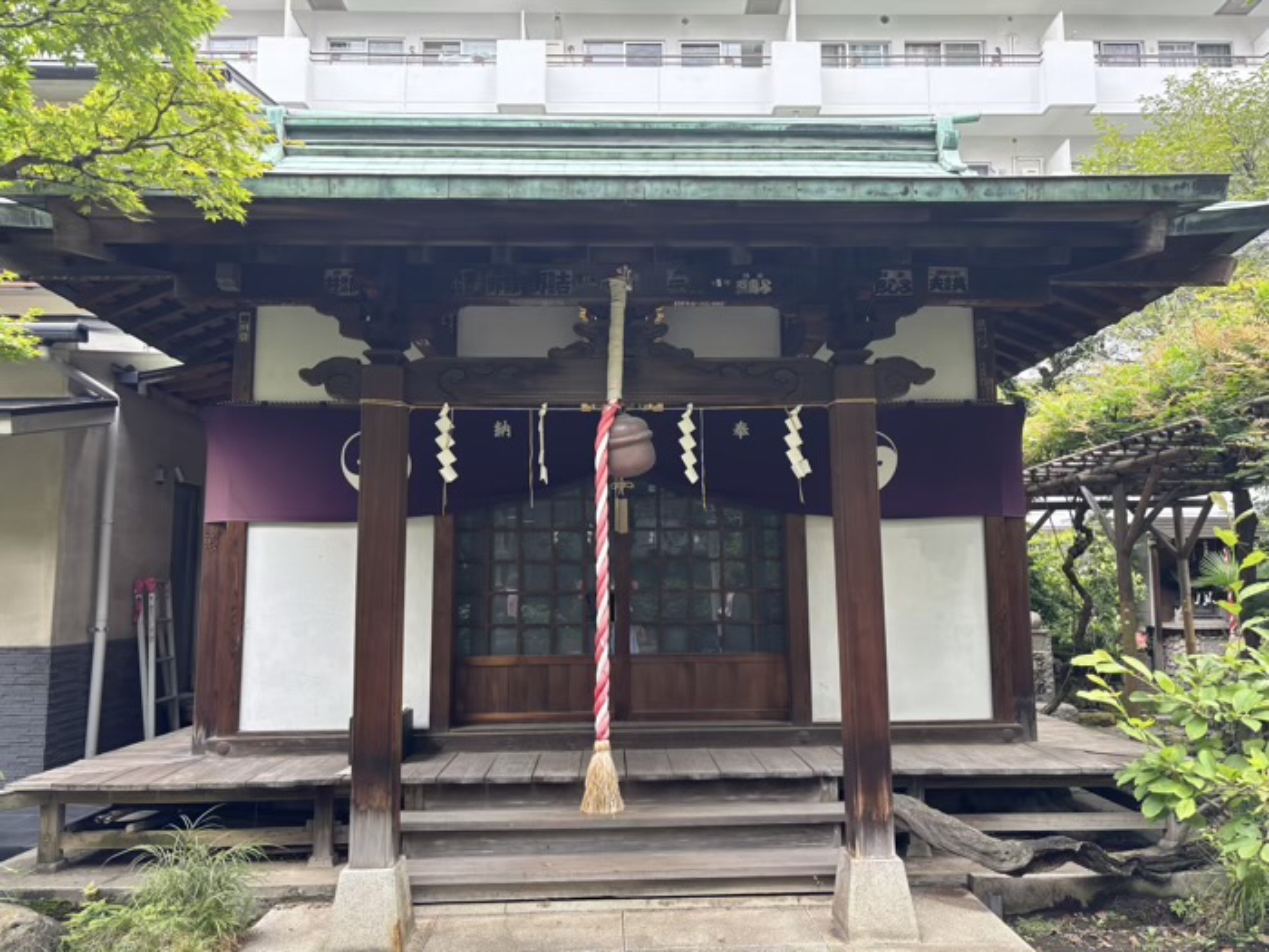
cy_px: 476
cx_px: 634
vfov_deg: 53.1
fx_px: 953
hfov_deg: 67.3
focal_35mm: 26
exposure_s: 1/121
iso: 64
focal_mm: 5.96
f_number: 1.6
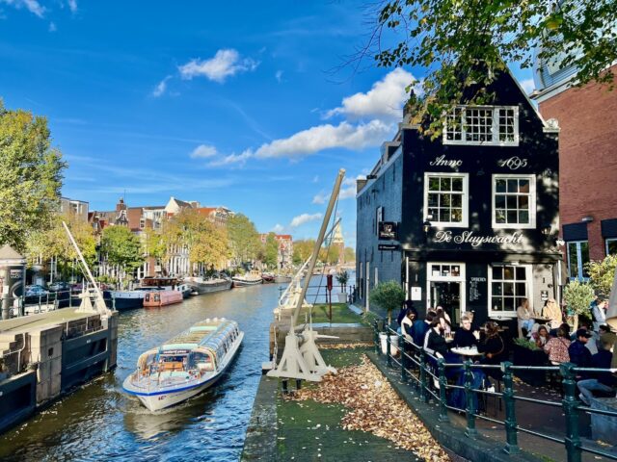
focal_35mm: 26
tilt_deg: +4.9
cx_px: 308
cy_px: 231
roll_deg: +1.3
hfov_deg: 67.3
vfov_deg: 53.1
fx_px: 463
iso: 50
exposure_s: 1/2994
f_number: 1.5
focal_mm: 5.7
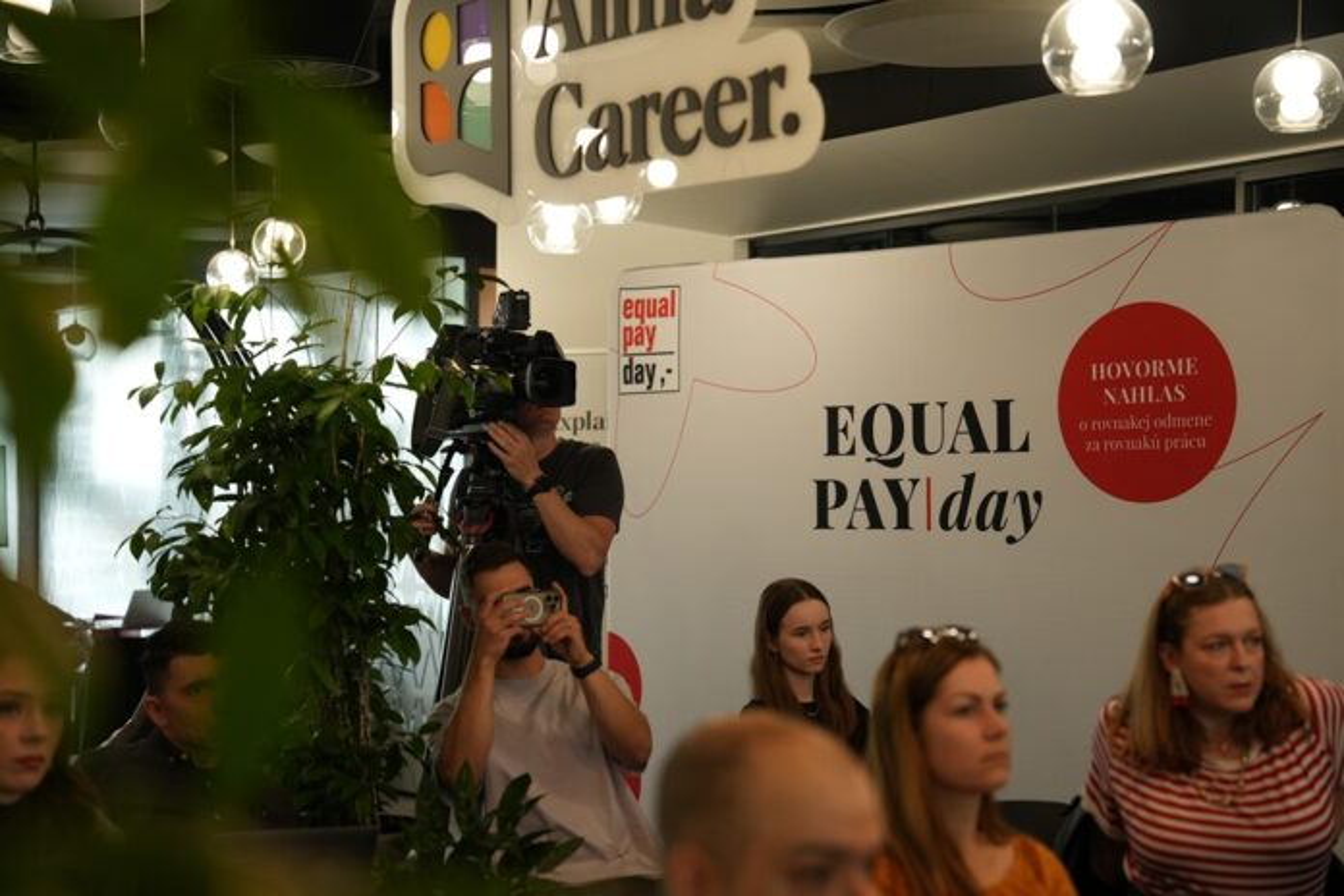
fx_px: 2613
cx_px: 672
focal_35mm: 70
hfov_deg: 28.8
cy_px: 448
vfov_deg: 19.5
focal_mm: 70
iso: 1600
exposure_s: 1/160
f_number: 2.8
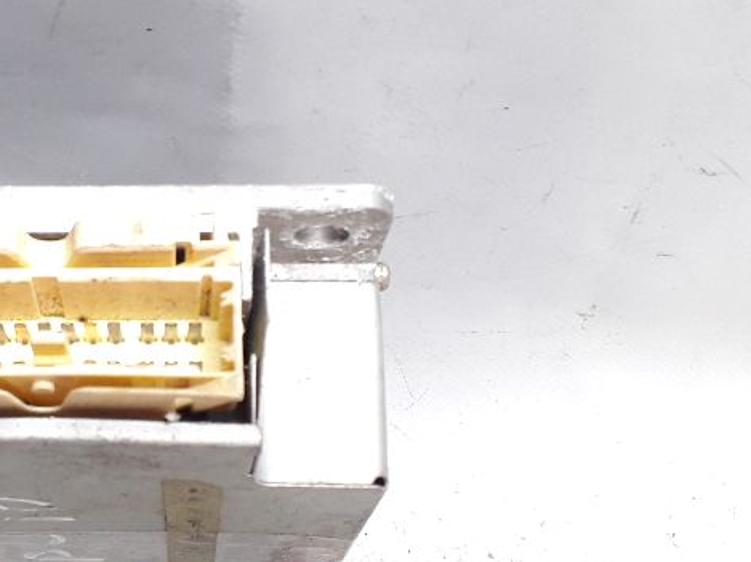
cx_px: 62
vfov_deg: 24.8
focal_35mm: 59
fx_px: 1279
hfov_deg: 31.1
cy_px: 303
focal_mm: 3.6
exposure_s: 1/50
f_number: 1.9
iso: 100
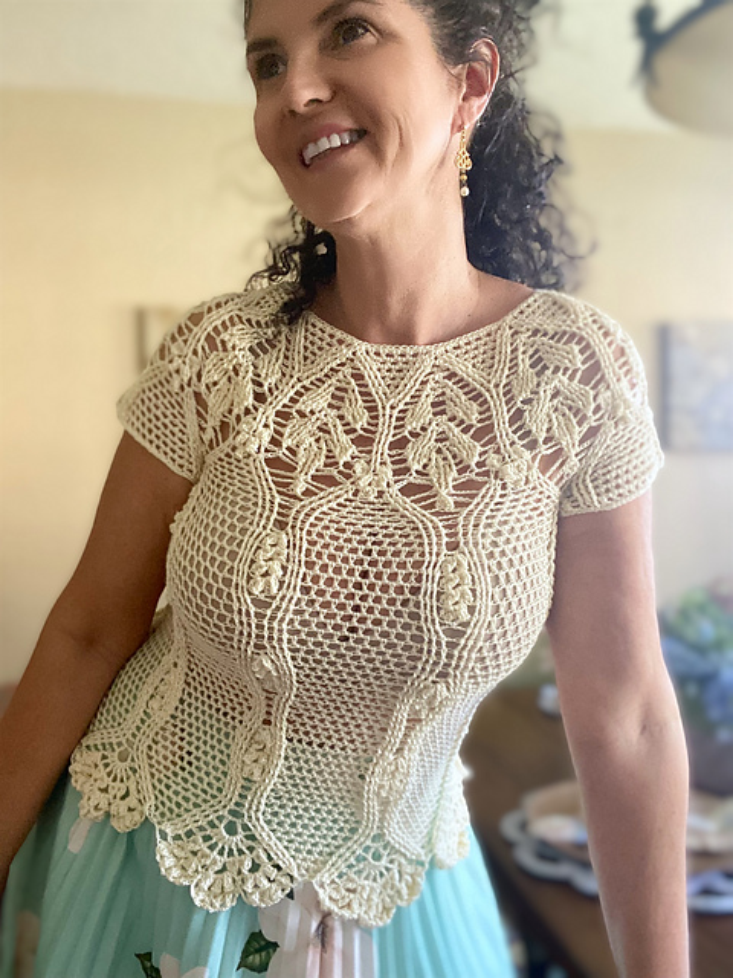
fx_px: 847
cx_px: 366
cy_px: 489
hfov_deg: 46.8
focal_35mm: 30
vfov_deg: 60.0
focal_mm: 2.71
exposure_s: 1/30
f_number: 2.2
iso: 500
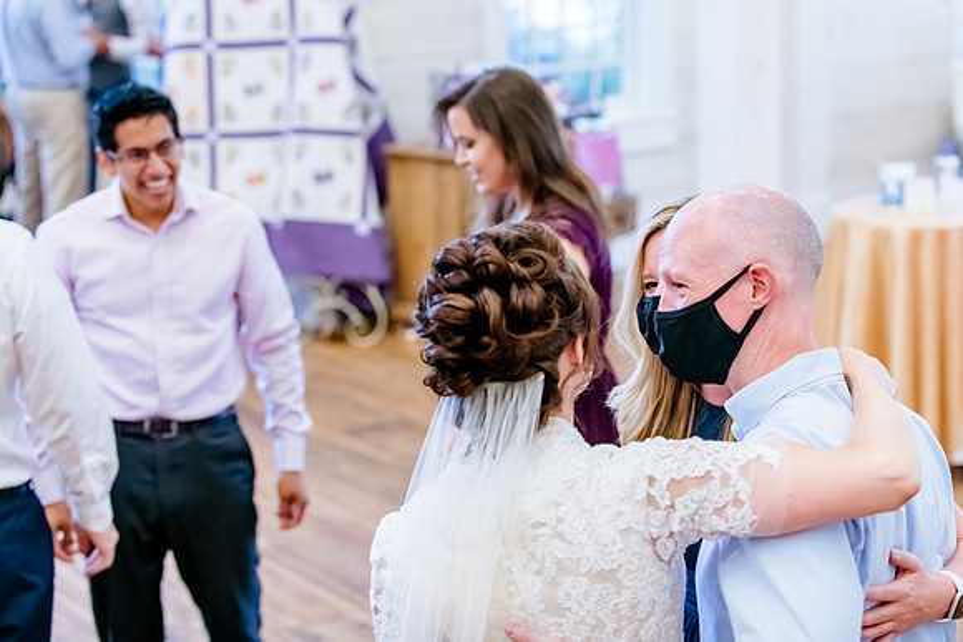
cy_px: 296
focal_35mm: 75
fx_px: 2019
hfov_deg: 26.8
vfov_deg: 18.1
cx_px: 518
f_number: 3.2
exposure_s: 1/500
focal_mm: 70
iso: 3200
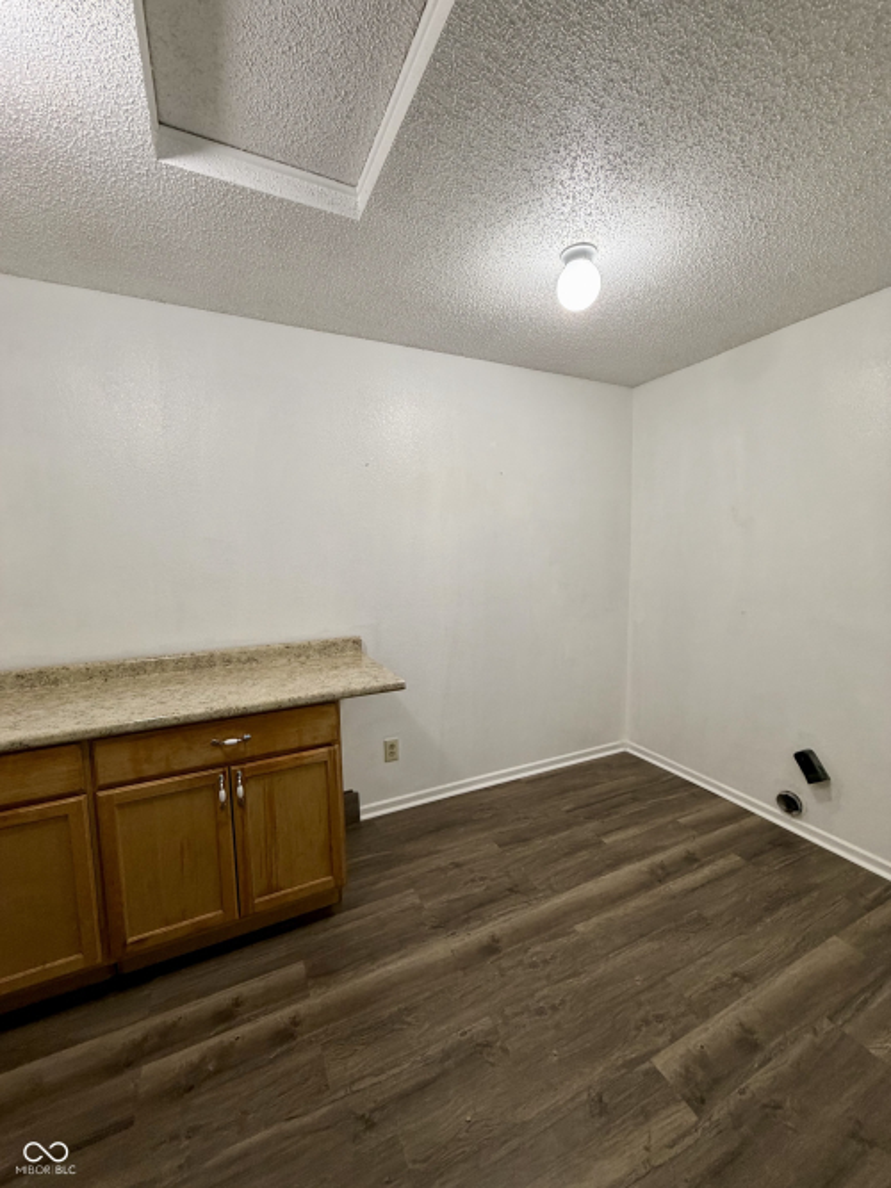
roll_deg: +0.3
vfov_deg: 102.1
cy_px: 594
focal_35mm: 14
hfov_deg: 85.7
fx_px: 481
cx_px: 446
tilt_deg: -5.3
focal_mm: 2.22
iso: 250
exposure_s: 1/60
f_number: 2.2
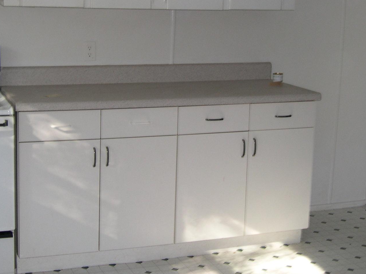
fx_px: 719
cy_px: 77
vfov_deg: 21.5
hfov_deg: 28.5
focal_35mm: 68
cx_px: 164
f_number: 2.8
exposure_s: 1/30
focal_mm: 8
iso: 100
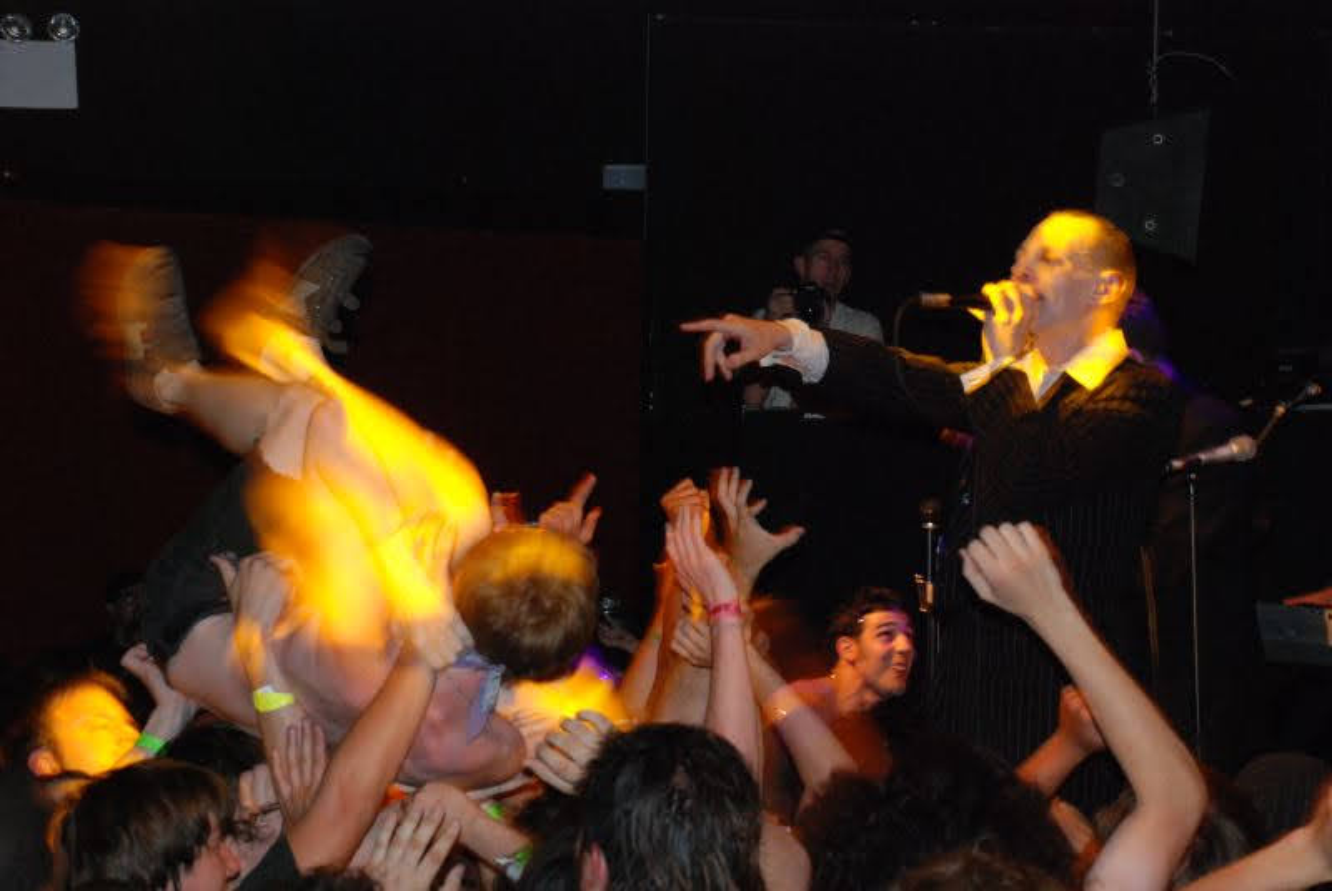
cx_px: 666
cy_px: 446
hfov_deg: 26.0
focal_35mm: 78
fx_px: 2889
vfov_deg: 17.5
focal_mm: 52
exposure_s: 1/10
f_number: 5.6
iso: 1000
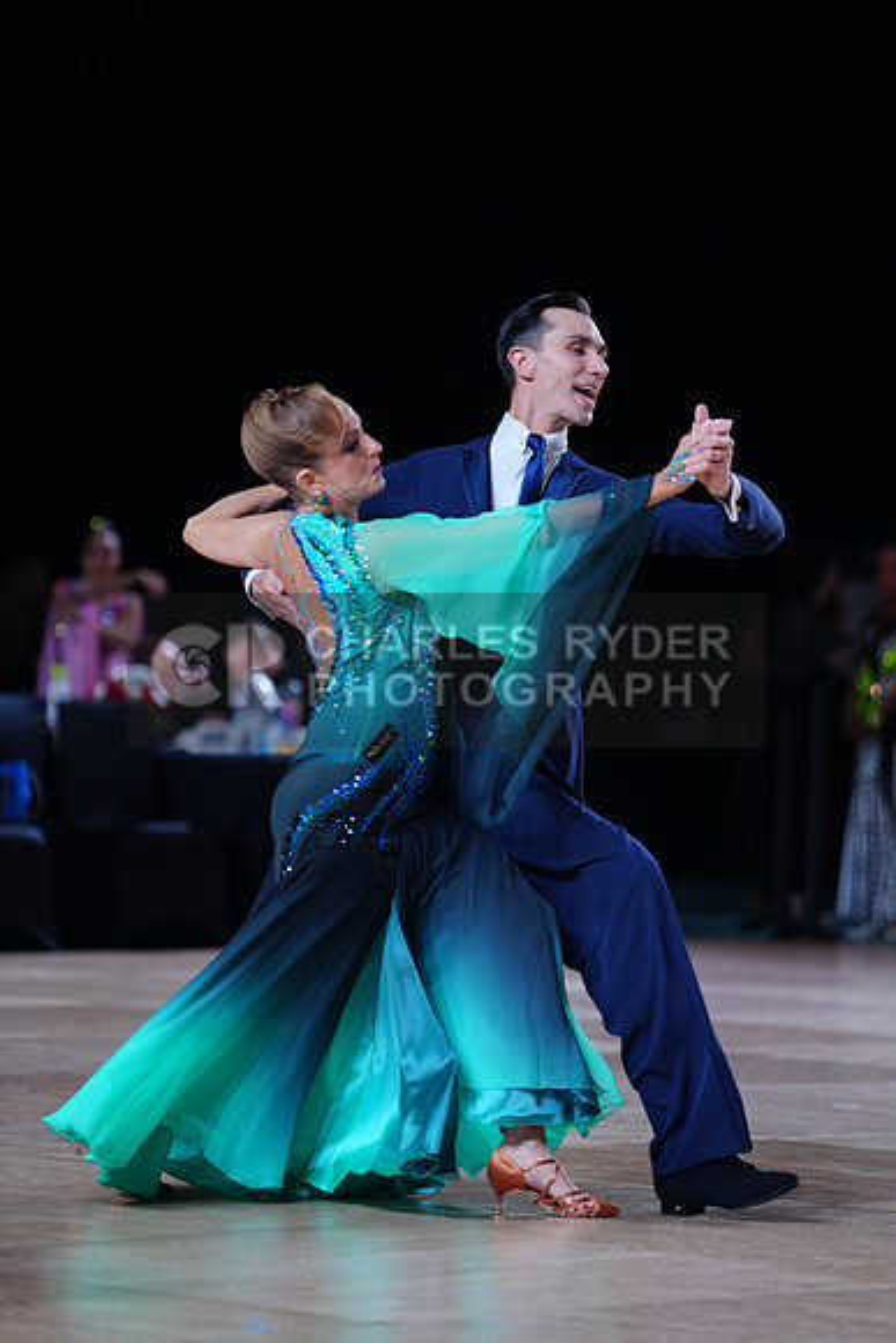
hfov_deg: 8.5
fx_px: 6044
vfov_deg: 12.7
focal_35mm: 162
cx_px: 448
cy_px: 672
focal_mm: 162
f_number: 2.8
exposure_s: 1/500
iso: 500
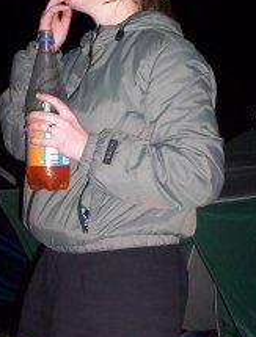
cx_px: 112
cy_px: 149
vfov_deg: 26.9
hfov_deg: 20.6
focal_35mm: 72
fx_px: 705
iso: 140
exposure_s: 1/60
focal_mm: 4.99
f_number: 4.5
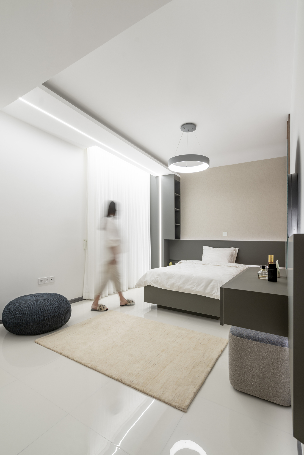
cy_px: 228
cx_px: 152
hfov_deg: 73.8
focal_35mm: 16
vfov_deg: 96.7
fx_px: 203
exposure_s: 1/4
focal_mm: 16
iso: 100
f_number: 8
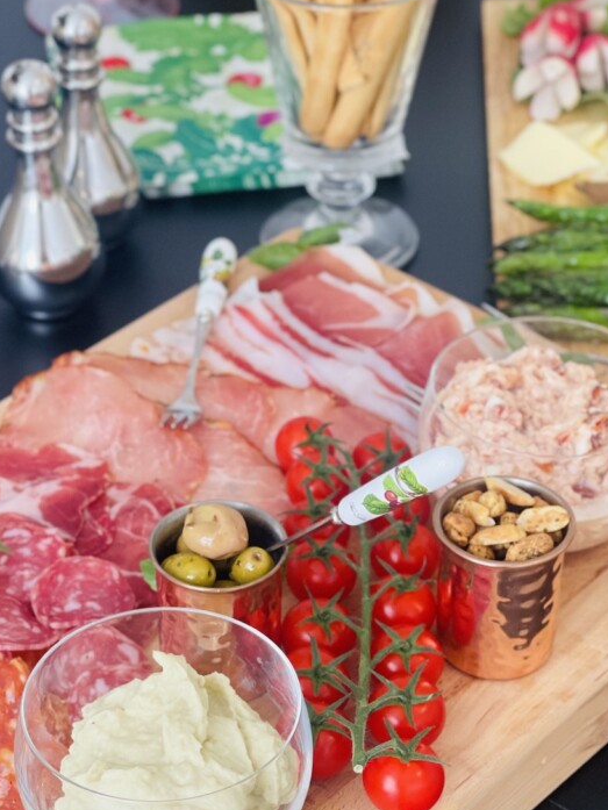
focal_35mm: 94
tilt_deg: -39.9
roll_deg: +1.8
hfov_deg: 15.7
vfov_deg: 20.8
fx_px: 2201
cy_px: 529
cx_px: 242
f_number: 2.2
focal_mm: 7.5
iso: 250
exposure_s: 1/121
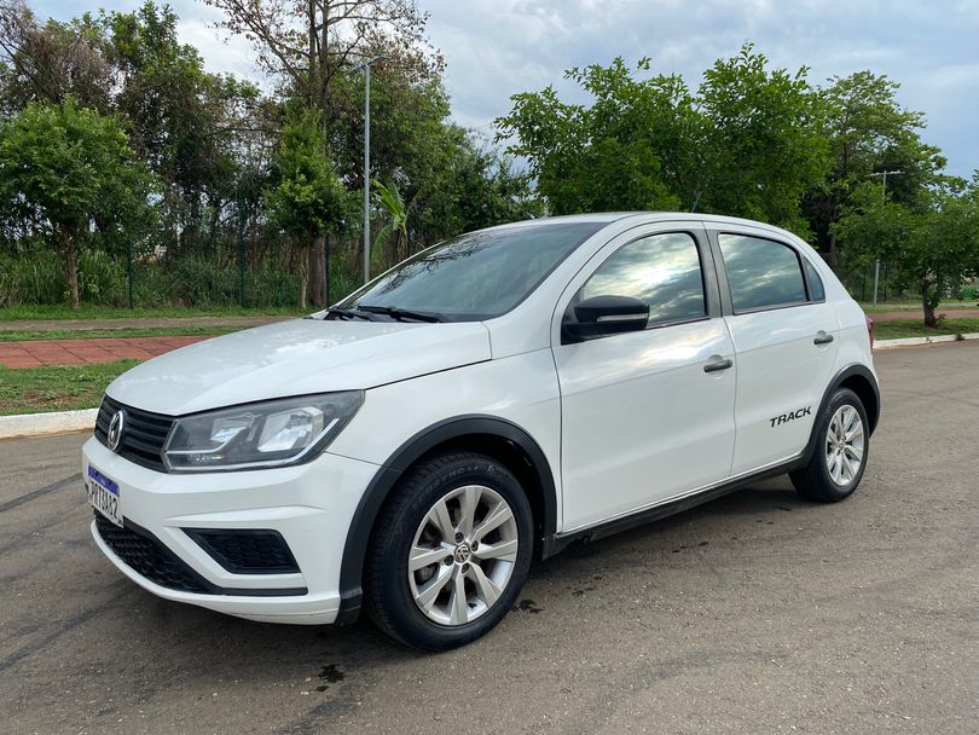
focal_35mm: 26
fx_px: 736
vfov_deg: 53.1
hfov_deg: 67.3
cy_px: 368
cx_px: 490
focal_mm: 4.25
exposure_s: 1/1124
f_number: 1.8
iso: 32
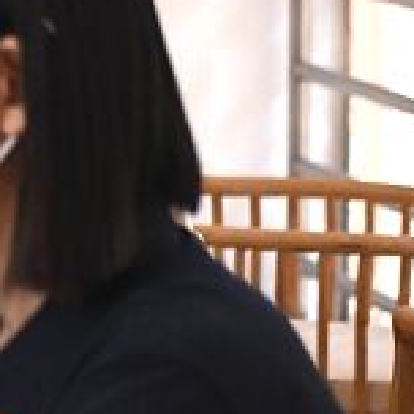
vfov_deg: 4.5
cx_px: -940
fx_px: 5264
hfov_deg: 4.3
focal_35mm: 389
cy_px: -125
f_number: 2.8
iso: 2200
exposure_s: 1/250
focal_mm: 58
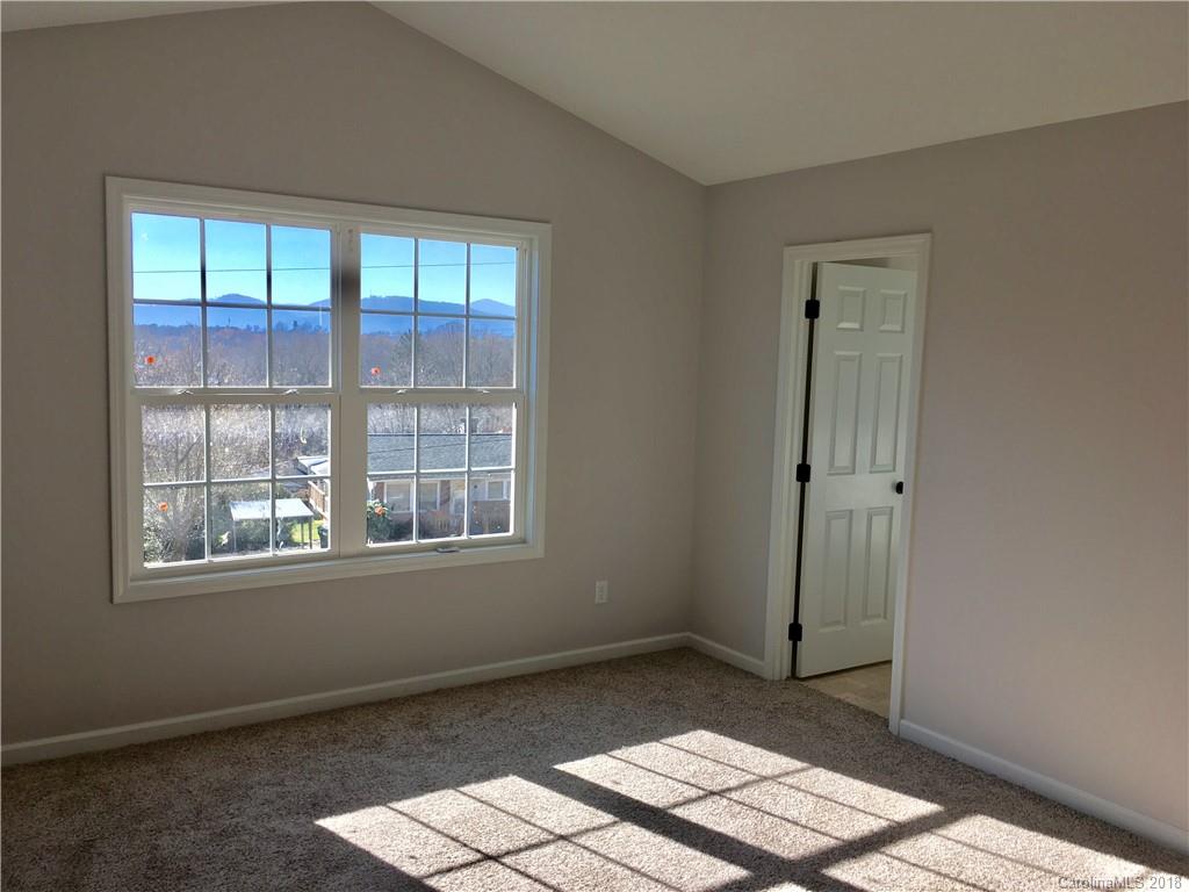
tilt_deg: -6.7
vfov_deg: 48.2
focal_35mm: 29
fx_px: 996
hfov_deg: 61.7
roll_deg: -1.0
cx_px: 594
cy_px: 446
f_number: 2.2
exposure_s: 1/469
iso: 25
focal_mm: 4.15
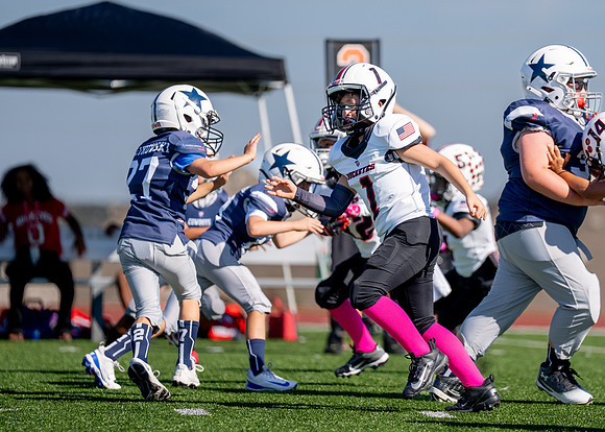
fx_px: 4848
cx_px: 429
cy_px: 186
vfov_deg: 5.1
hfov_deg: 7.1
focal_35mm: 282
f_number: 2.8
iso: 160
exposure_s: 1/4000
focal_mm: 200
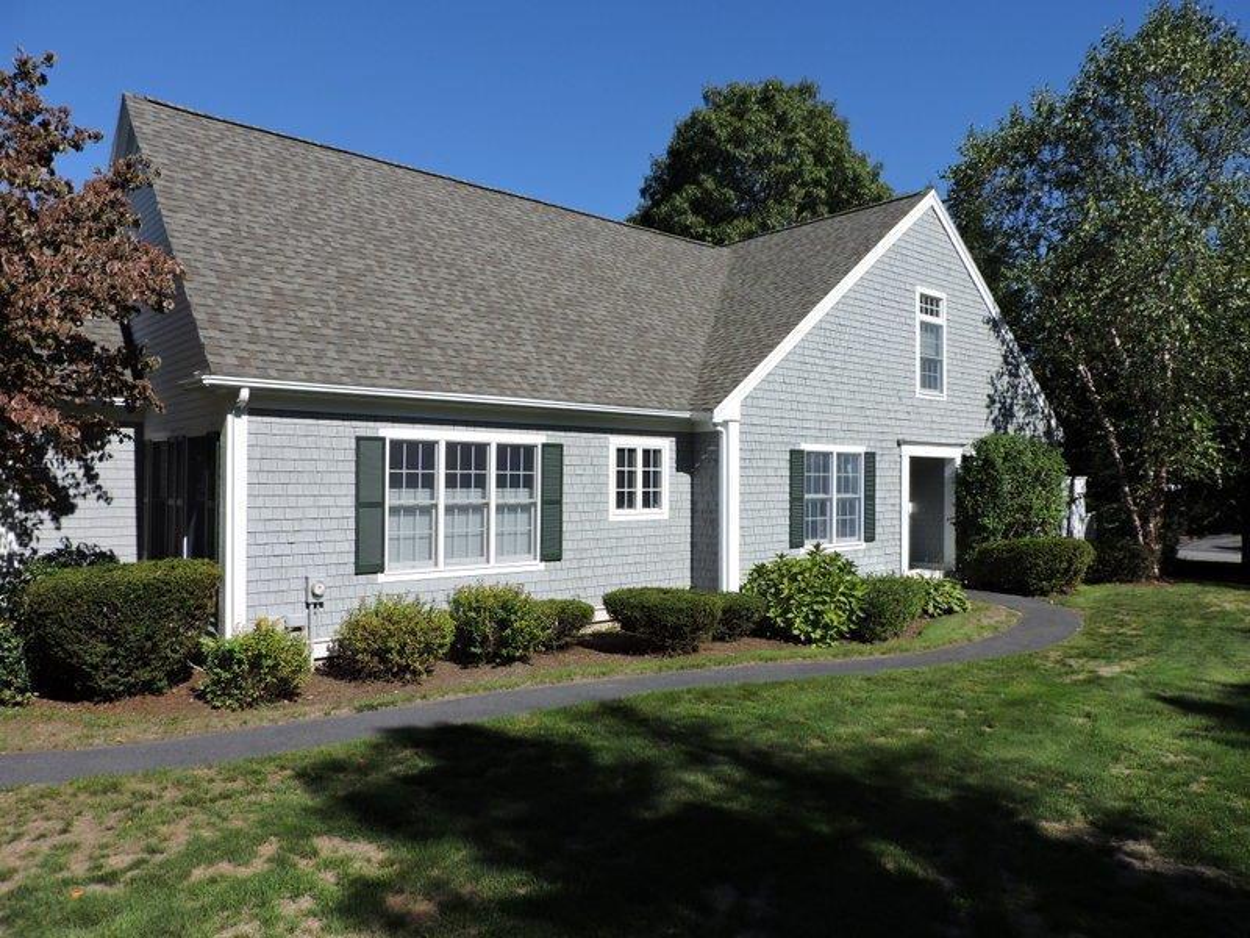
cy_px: 469
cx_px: 625
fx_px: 867
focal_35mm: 24
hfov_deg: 71.6
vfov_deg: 56.8
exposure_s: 1/1250
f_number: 3.3
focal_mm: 4.3
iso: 100
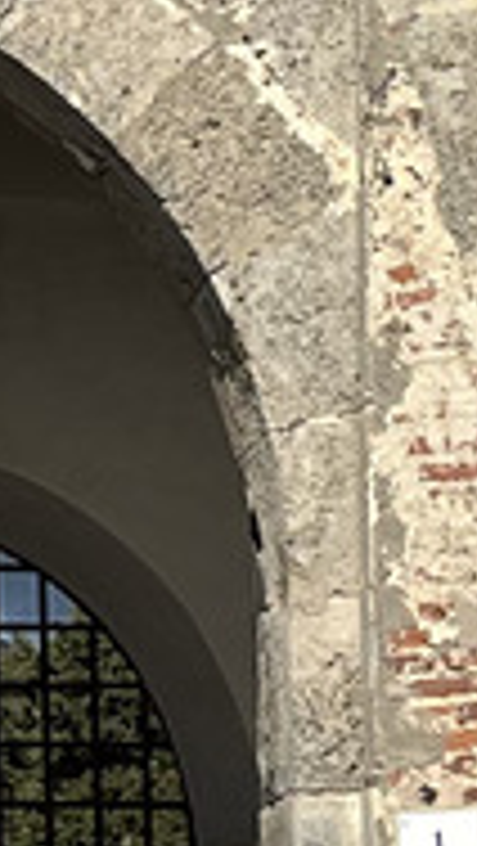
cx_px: -531
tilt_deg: +13.4
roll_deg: -0.9
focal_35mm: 241
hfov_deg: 4.9
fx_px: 5409
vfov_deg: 8.8
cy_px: -184
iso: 50
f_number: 1.5
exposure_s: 1/7463
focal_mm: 5.7
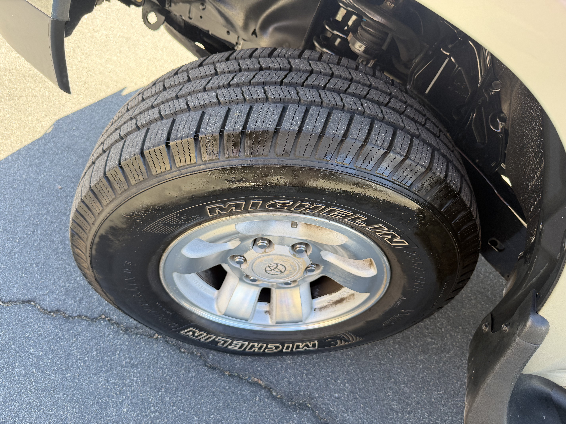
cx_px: 283
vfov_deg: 56.8
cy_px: 212
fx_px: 392
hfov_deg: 71.6
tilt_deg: -45.7
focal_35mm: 24
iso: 125
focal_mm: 6.76
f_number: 1.78
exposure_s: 1/207
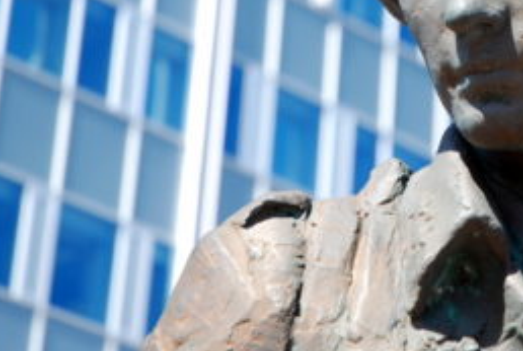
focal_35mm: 189
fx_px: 2750
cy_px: 25
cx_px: 377
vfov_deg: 7.3
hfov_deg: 10.8
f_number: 4.5
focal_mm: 65
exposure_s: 1/125
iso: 100
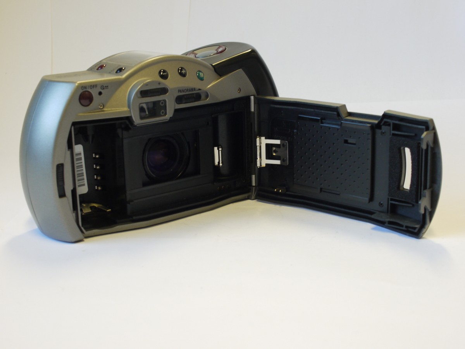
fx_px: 806
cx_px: 232
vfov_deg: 24.4
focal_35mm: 60
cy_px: 174
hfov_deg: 32.2
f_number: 8
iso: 400
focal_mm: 30
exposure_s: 1/20
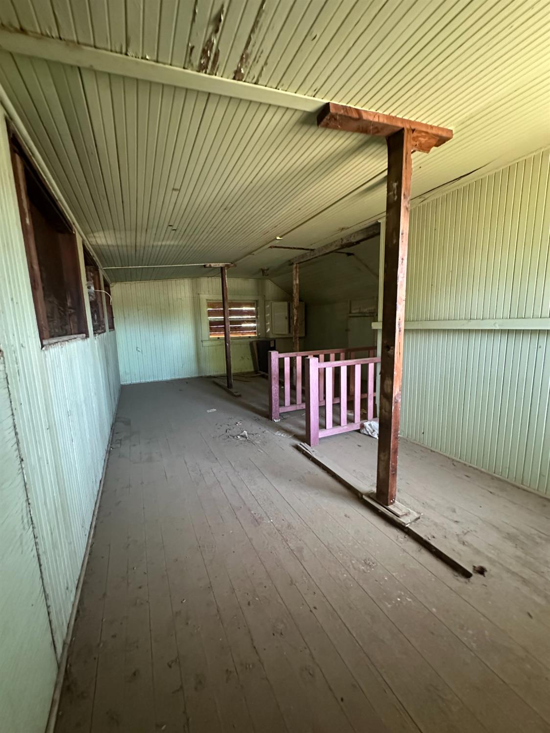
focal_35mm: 14
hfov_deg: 85.7
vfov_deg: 102.1
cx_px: 275
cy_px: 366
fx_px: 297
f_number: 2.2
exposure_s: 1/43
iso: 1250
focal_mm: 2.22
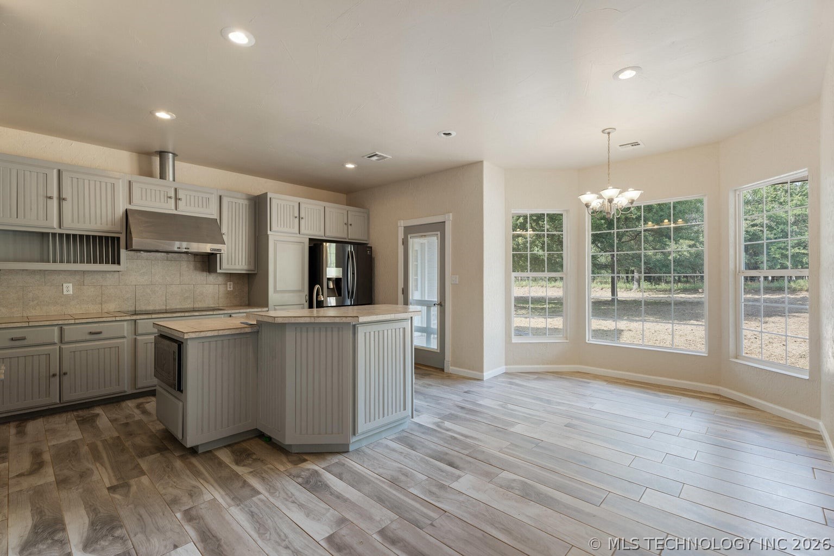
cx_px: 417
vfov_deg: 73.7
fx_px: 371
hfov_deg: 96.7
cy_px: 278
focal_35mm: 16
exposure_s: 1/10
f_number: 6.3
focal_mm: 16
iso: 200
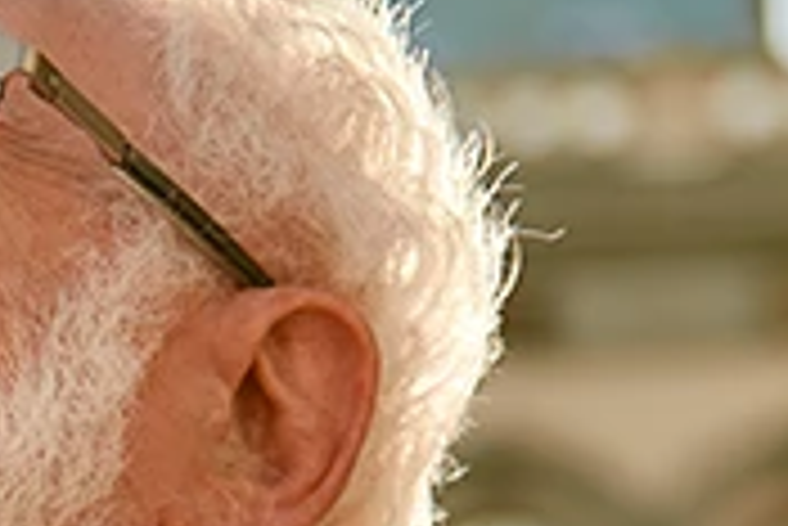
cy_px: 1225
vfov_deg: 4.9
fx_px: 6002
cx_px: -950
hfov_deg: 7.2
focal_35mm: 274
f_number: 2.8
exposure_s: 1/800
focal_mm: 40
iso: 100
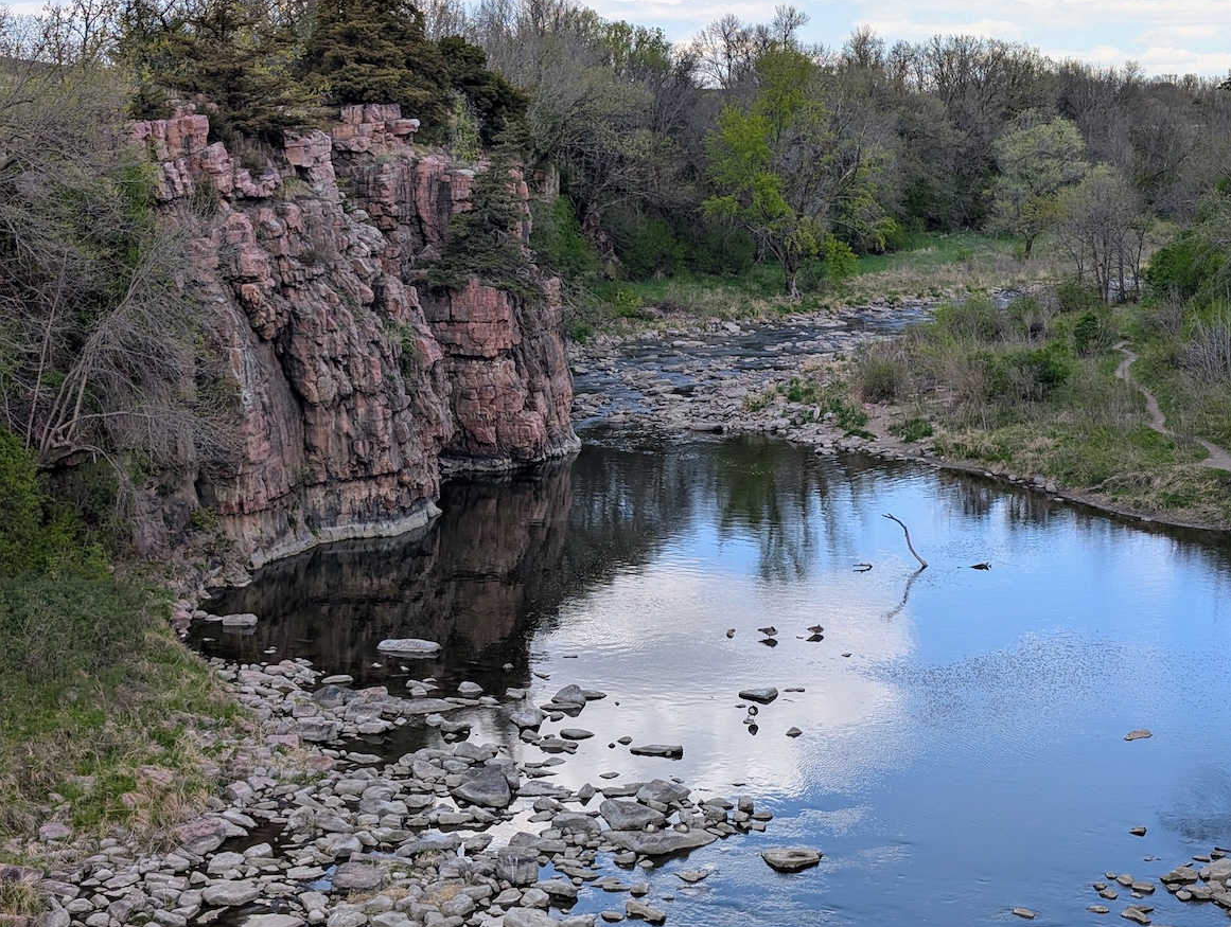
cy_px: 457
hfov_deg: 35.5
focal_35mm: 54
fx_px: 1924
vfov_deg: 27.1
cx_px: 576
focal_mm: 6.9
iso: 22
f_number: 1.68
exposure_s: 1/716
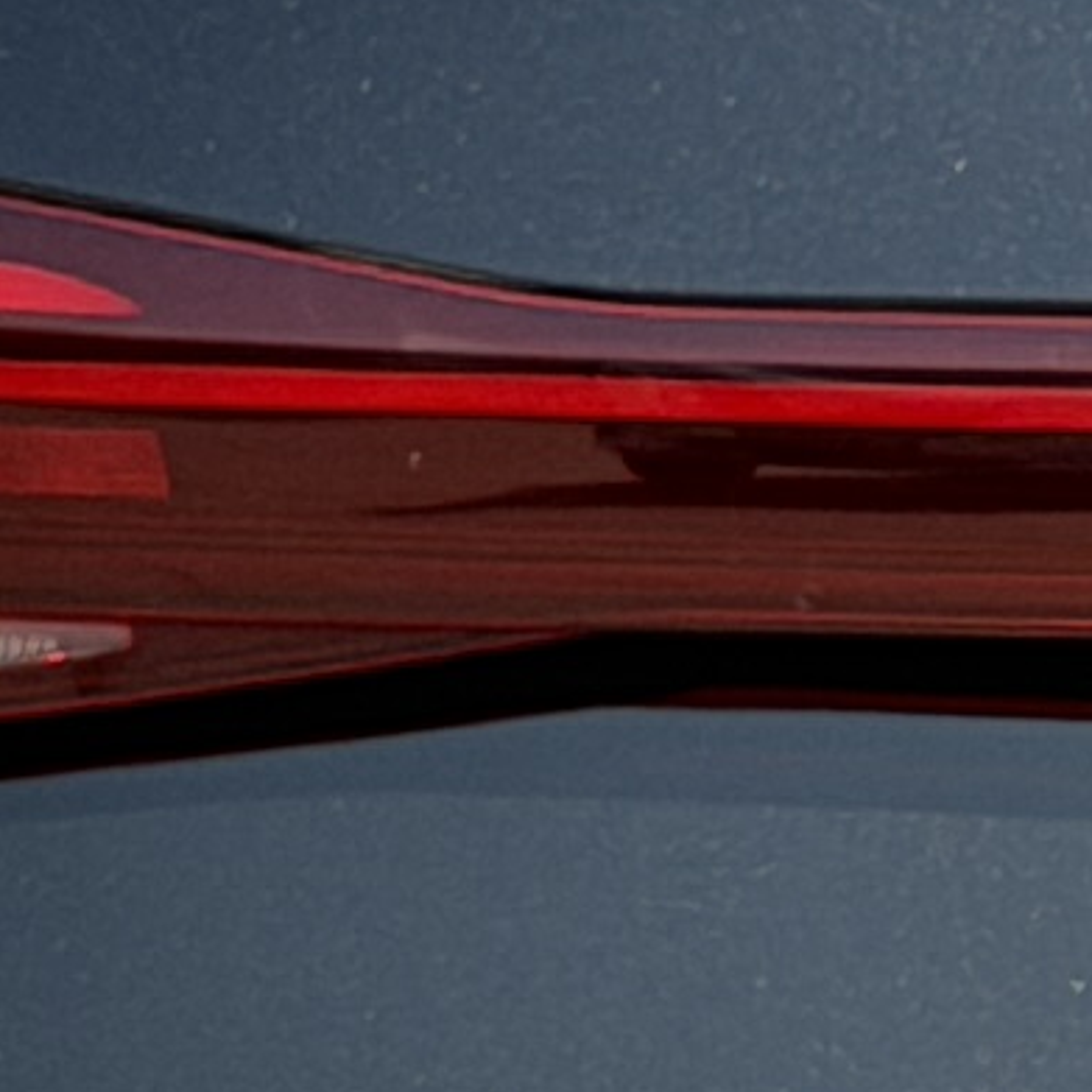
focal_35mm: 437
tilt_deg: -8.7
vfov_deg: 4.0
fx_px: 15597
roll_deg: -0.2
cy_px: 751
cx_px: 2455
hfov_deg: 4.0
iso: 80
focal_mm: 6.76
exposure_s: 1/3534
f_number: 1.78
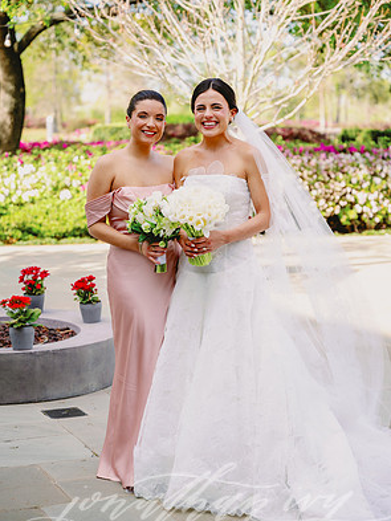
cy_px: 257
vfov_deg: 25.3
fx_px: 1159
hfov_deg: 19.1
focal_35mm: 77
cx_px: 197
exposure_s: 1/800
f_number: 2.8
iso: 200
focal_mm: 70
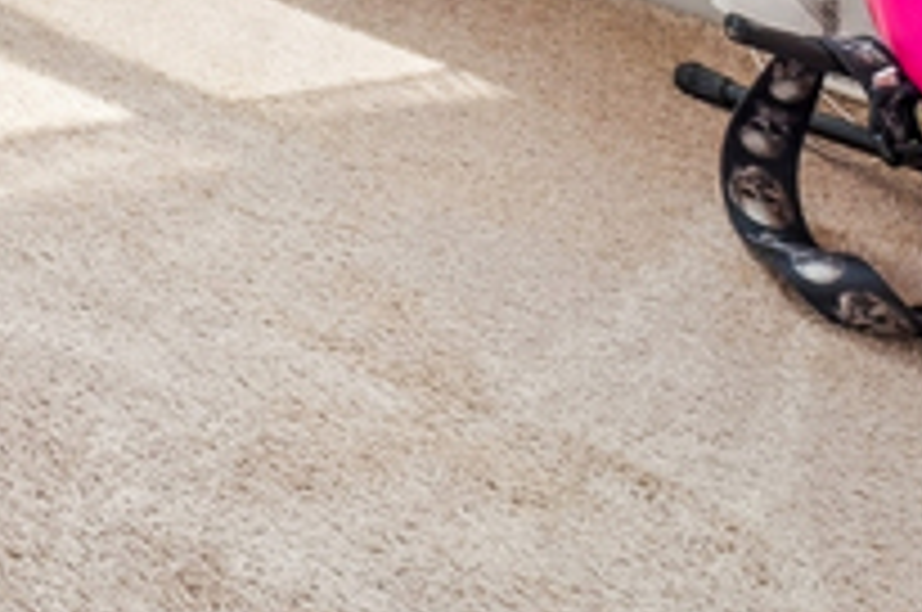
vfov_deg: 8.8
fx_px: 2634
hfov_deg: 12.5
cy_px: -1570
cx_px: -1590
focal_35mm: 103
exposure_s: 1/50
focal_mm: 13
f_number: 8
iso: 400
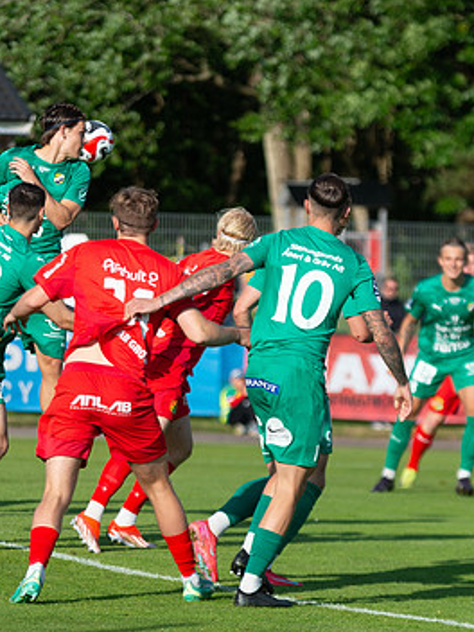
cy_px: 331
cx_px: 91
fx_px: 6463
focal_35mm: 354
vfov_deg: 5.6
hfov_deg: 4.2
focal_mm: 150
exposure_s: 1/1600
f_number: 3.2
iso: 100
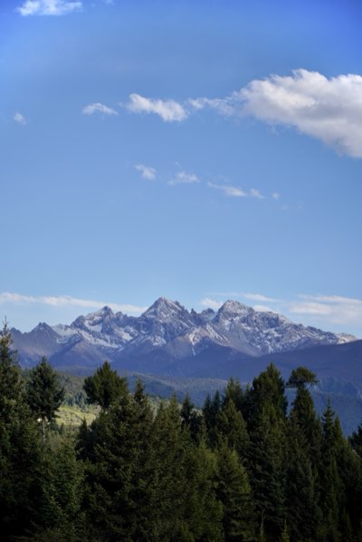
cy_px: 271
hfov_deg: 16.5
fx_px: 1252
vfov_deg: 24.5
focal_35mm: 83
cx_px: 181
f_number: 4
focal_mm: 83
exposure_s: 1/2500
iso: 125
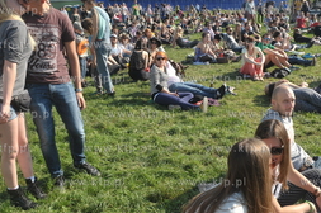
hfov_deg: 50.6
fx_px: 338
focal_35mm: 38
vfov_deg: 34.8
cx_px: 185
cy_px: 131
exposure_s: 1/800
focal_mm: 24
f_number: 6.3
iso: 400
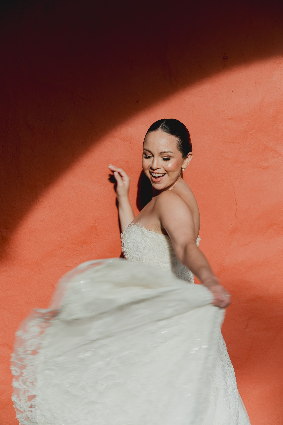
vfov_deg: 23.9
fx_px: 1002
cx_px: 142
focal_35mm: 85
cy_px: 212
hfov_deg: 16.1
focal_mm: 85
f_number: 5
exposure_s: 1/200
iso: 200
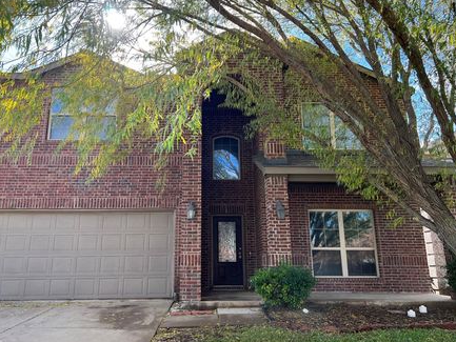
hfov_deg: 59.9
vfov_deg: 46.8
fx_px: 395
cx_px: 211
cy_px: 162
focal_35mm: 30
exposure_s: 1/846
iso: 50
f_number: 1.5
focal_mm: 5.7
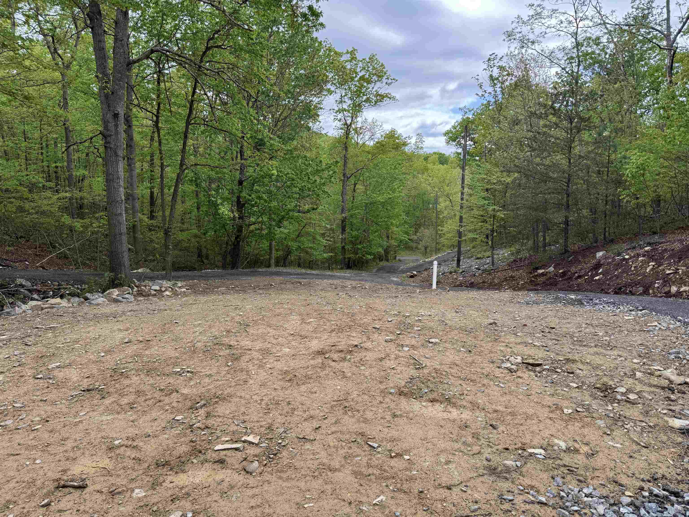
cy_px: 258
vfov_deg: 56.8
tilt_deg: -10.9
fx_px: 478
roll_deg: +0.1
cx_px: 344
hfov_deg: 71.6
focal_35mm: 24
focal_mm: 6.76
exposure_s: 1/876
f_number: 1.78
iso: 80
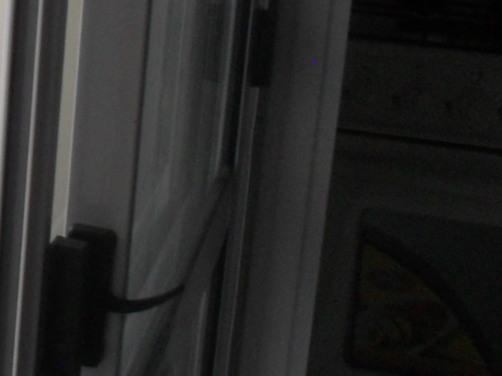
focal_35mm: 92
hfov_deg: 19.1
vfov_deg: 15.8
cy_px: 9
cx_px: -216
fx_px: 1334
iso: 200
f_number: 3.5
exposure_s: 1/60
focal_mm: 4.9
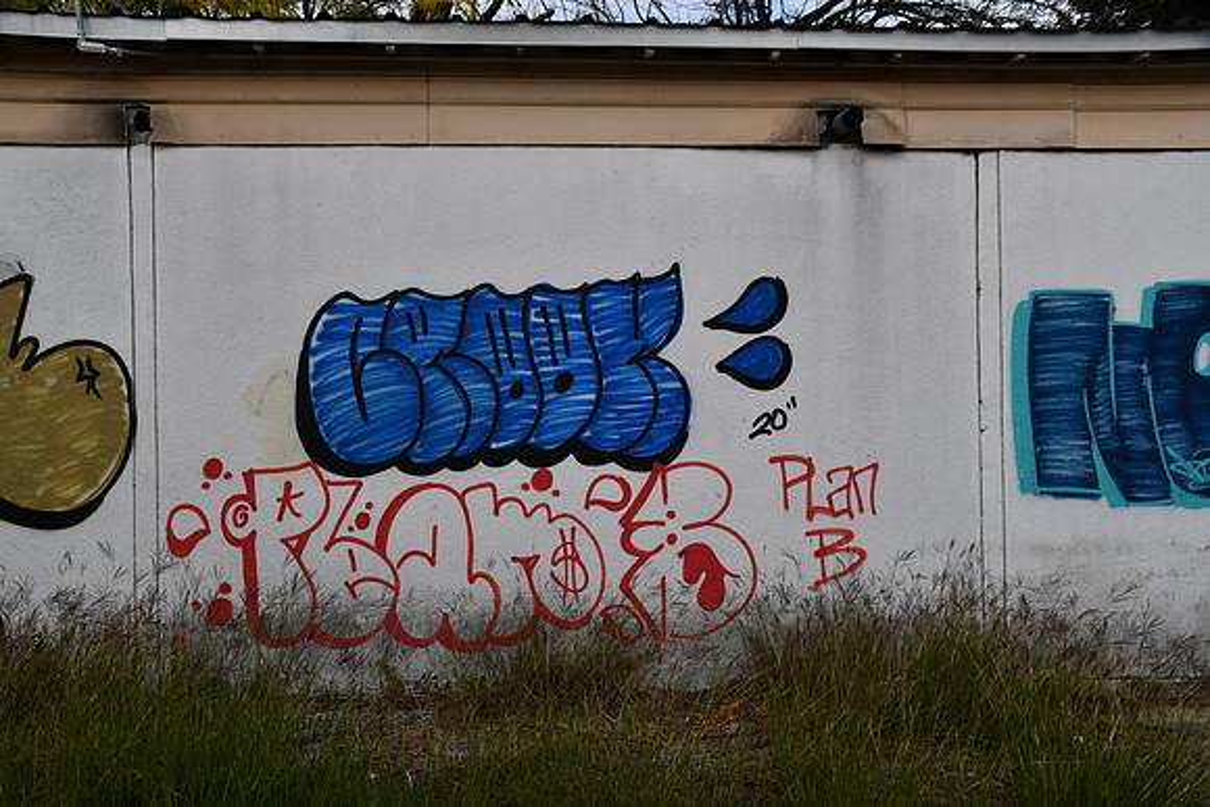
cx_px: 605
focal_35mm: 33
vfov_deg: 40.0
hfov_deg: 57.2
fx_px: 1109
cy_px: 404
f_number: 9
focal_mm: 22
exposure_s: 1/320
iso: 100
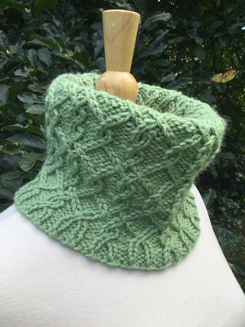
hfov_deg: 45.4
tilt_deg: -10.5
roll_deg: +2.3
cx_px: 122
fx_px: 293
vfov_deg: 58.4
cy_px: 164
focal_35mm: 31
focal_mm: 3.3
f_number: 2.4
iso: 25
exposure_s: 1/264
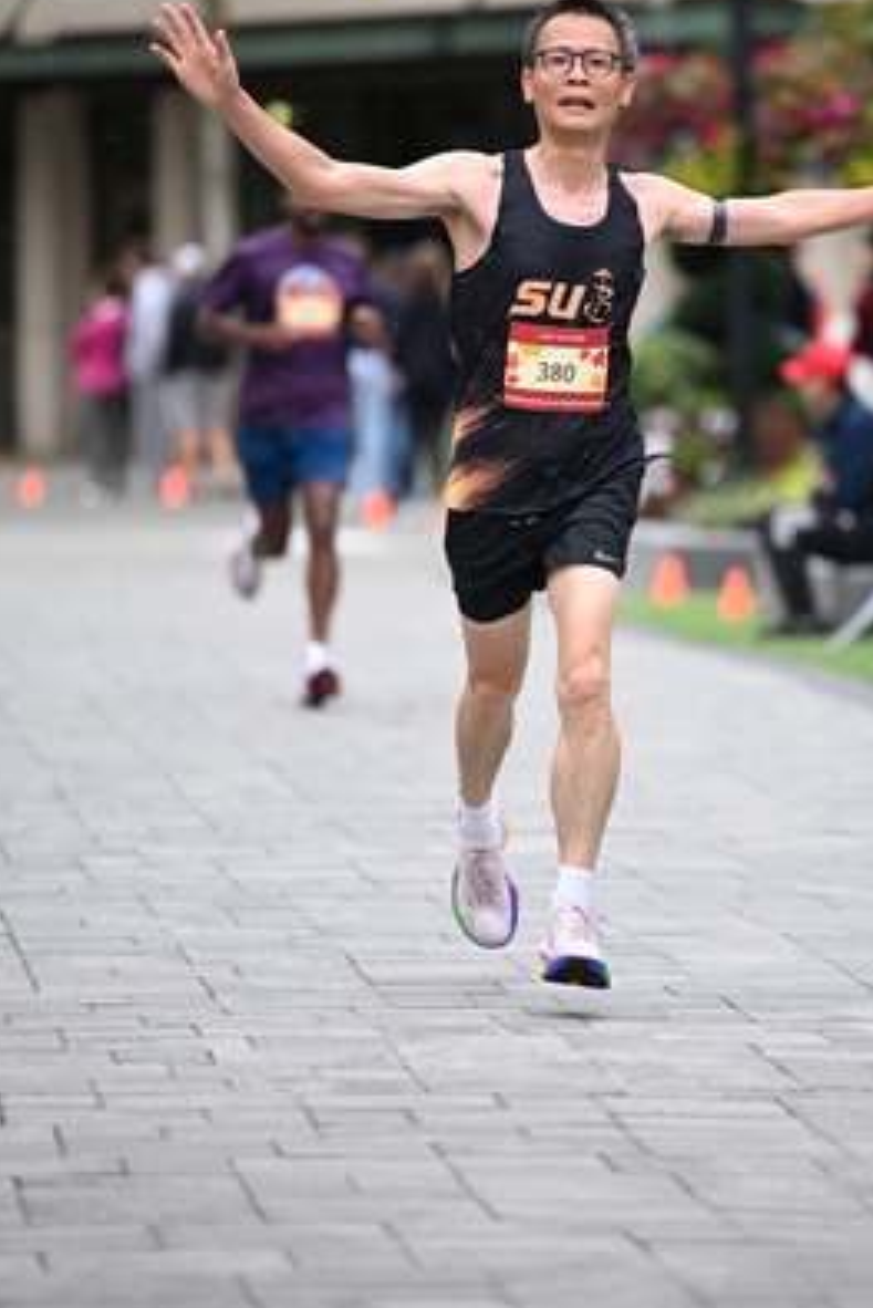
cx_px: 583
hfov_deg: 4.9
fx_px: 10139
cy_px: 544
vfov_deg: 7.4
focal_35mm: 279
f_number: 2.8
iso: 1250
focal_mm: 200
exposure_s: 1/1600
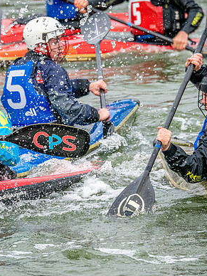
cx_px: 91
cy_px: 134
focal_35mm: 555
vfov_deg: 3.6
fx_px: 4425
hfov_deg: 2.7
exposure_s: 1/2000
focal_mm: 330
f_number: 8
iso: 3200
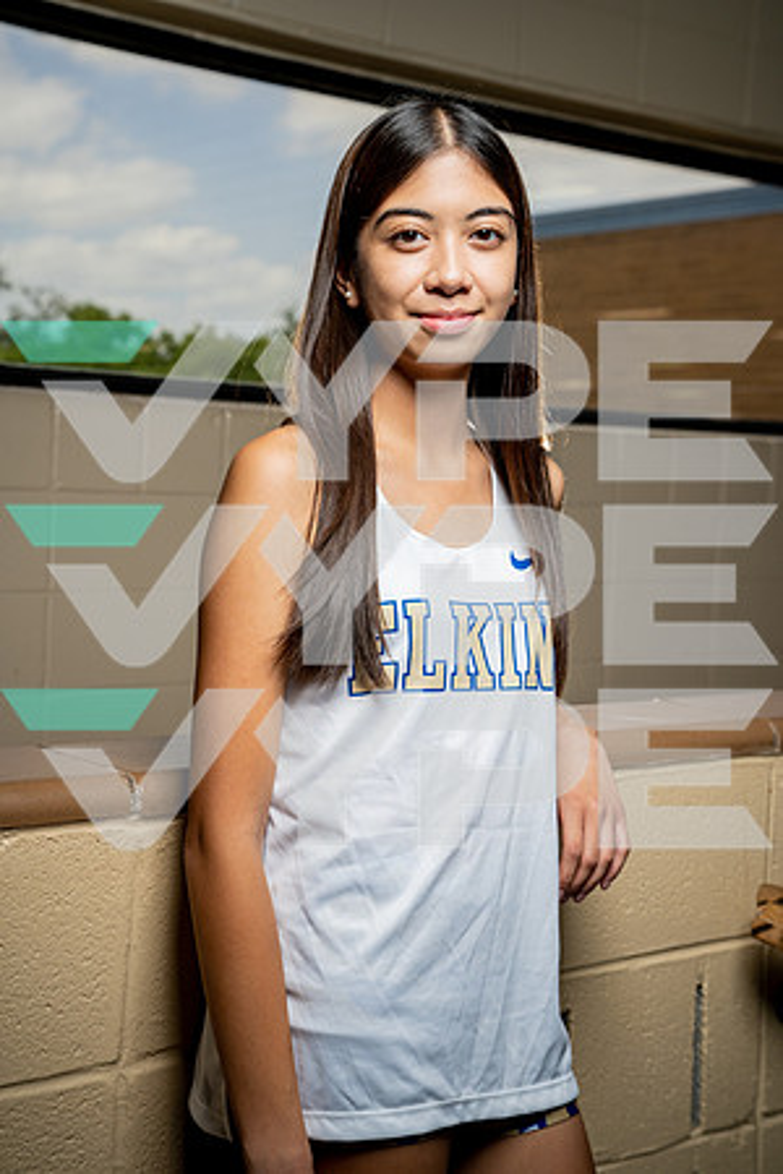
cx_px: 392
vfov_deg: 36.2
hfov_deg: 24.6
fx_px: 1794
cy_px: 587
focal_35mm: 55
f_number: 5.6
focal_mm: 55
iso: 320
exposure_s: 1/250
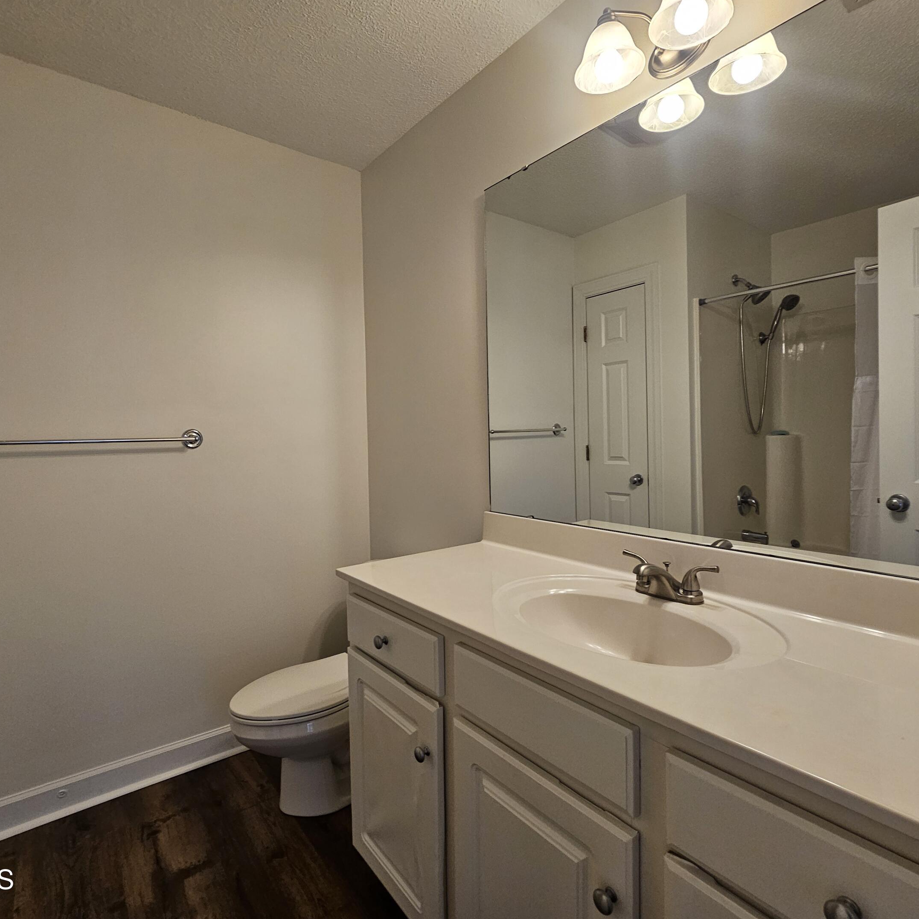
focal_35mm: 16
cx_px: 449
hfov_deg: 87.4
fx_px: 481
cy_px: 444
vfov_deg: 87.4
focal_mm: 2.2
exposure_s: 1/60
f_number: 2.2
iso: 160
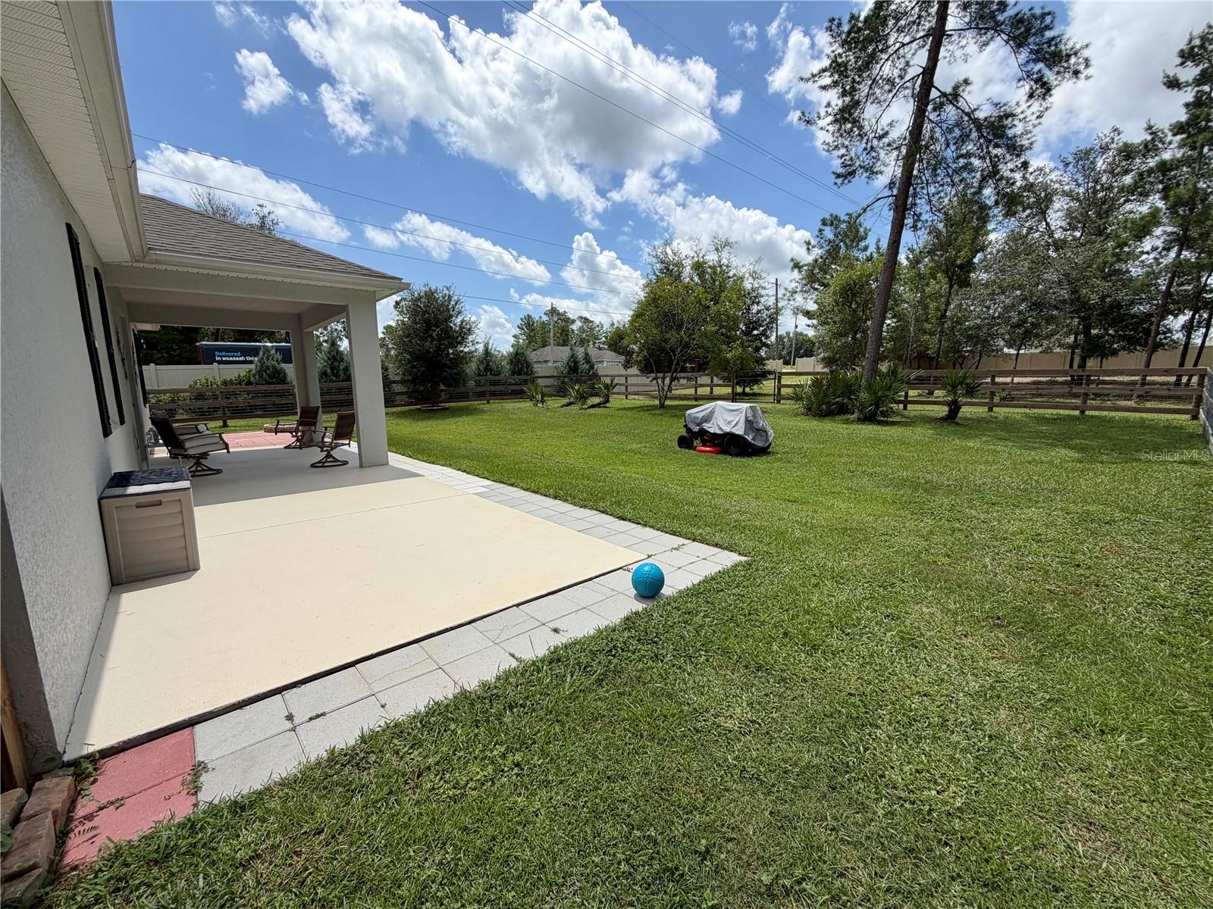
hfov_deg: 102.1
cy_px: 454
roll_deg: +1.2
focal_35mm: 14
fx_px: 491
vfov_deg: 85.7
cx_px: 606
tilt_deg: -9.2
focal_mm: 2.22
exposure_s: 1/1145
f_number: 2.2
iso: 20
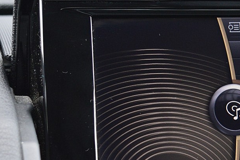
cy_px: 59
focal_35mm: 139
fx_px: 928
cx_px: 272
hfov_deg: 14.4
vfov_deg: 9.8
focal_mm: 35
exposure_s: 1/60
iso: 800
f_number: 6.3
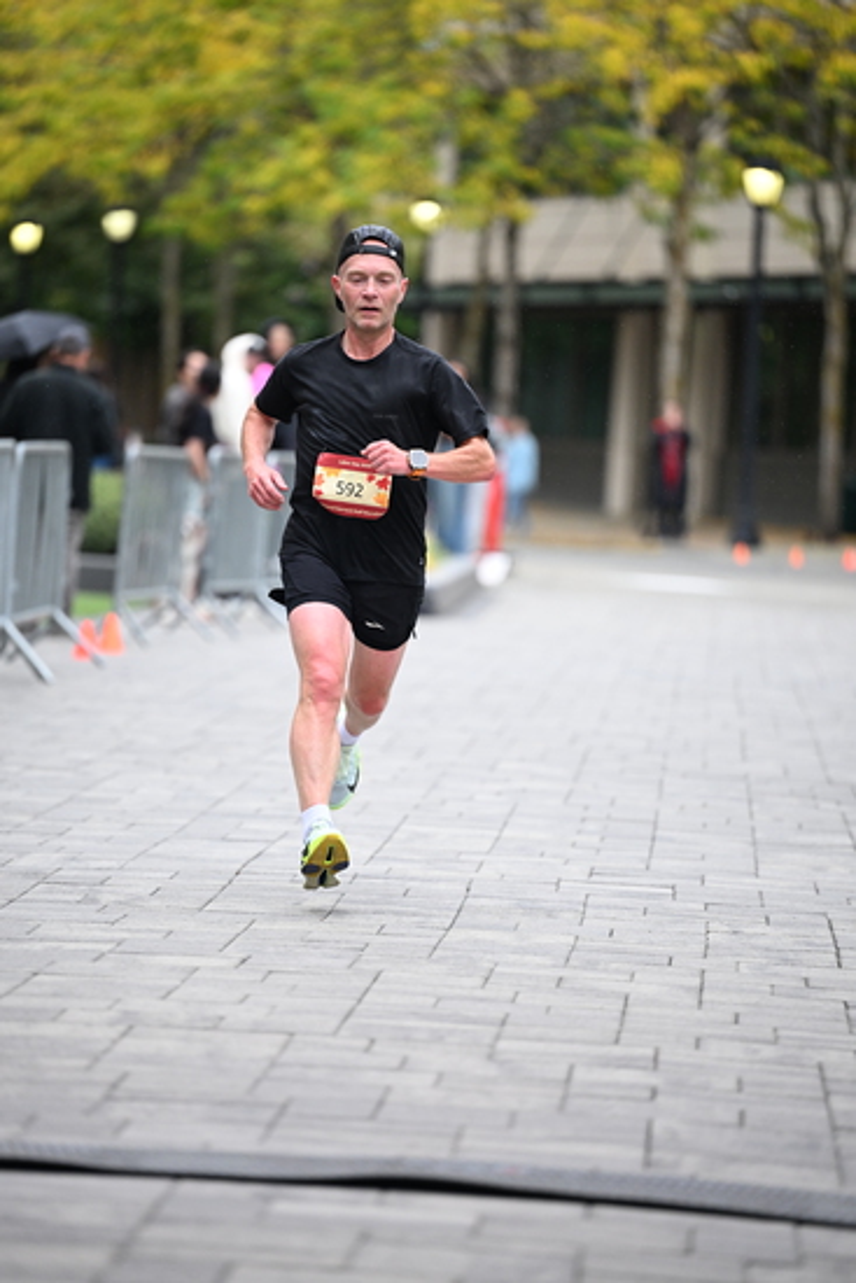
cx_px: 428
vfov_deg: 11.4
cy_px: 642
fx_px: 6415
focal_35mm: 180
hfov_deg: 7.6
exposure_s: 1/2000
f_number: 2.8
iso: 1250
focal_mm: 180
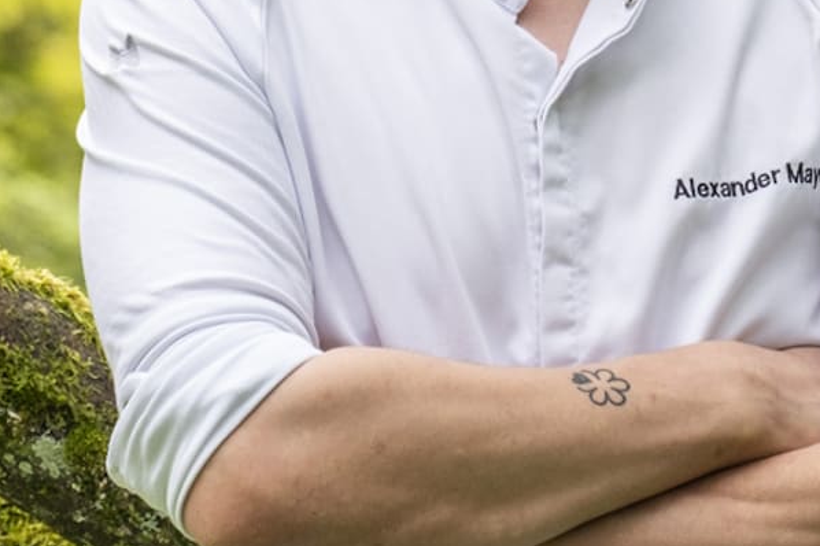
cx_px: 623
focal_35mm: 552
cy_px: -25
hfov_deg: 3.7
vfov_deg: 2.5
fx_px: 12566
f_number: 5.6
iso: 400
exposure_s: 1/200
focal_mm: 110.3
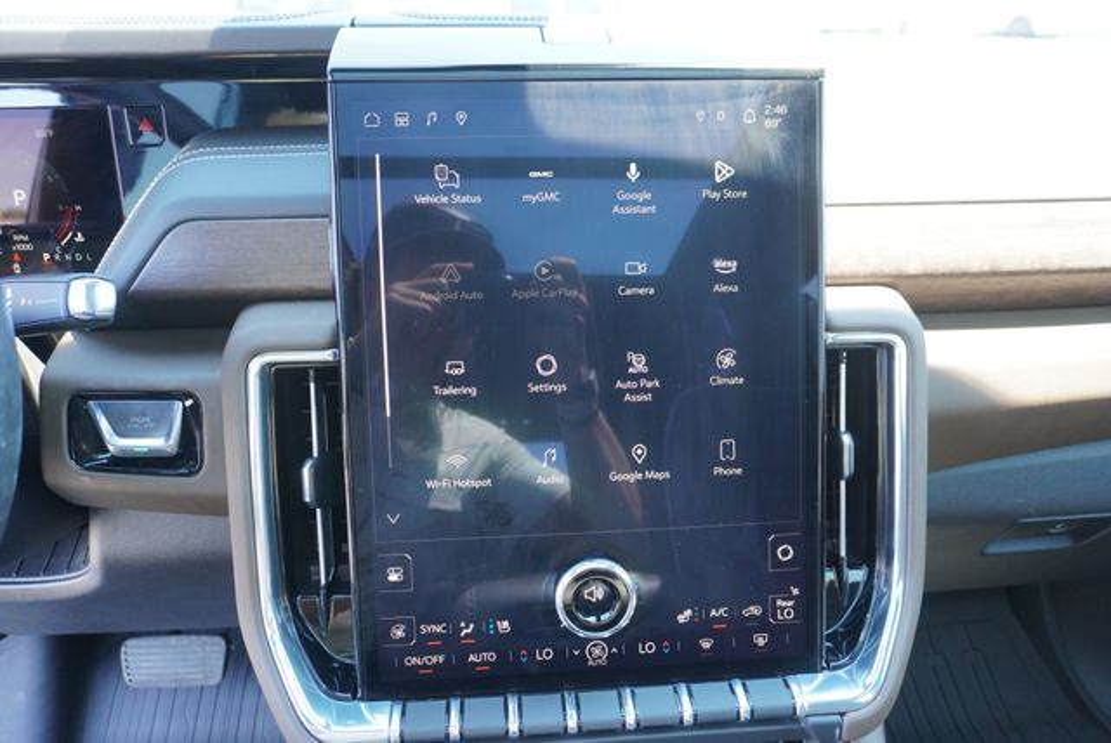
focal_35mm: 26
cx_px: 556
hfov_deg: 70.4
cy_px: 372
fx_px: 788
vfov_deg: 50.5
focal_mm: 17
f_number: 4
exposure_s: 1/60
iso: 640
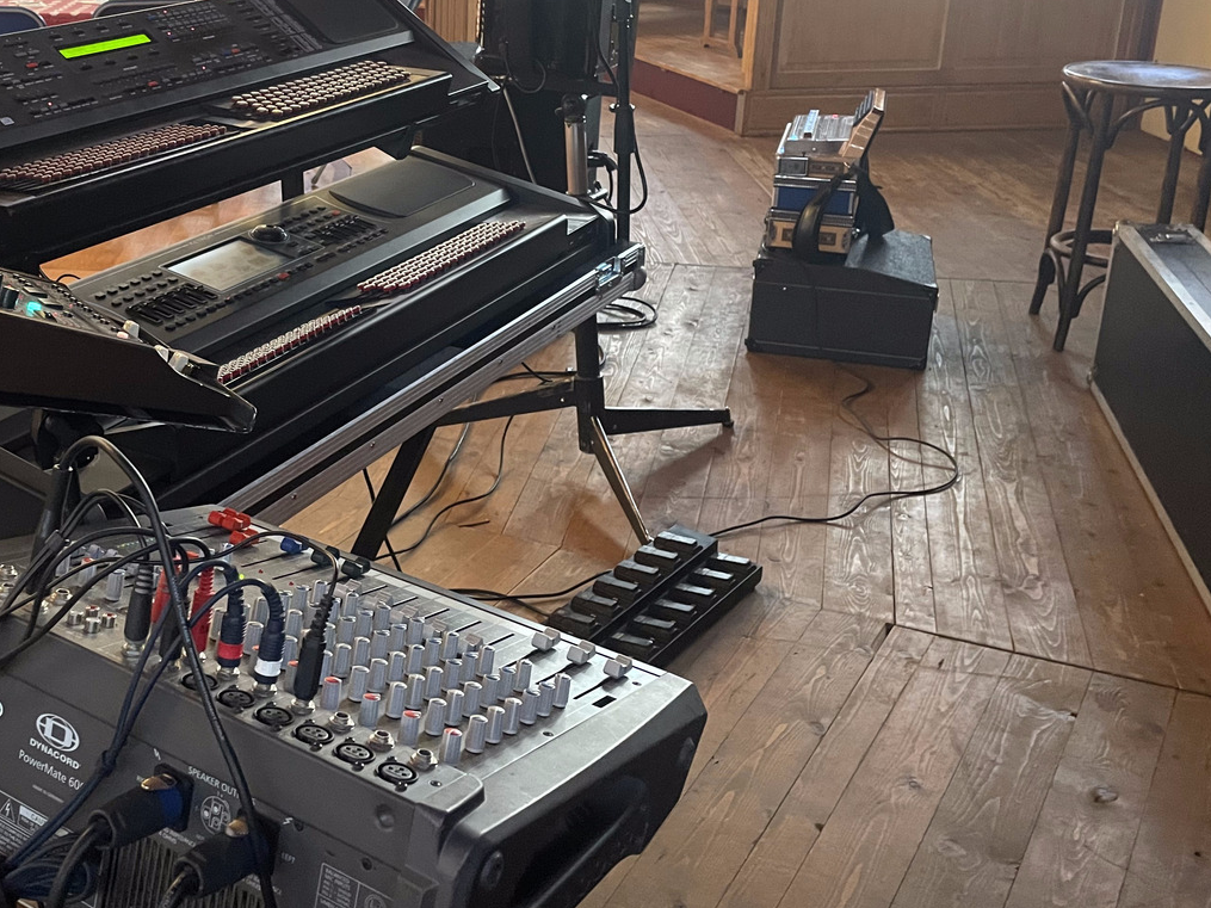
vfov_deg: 34.9
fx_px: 1434
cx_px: 356
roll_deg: +1.5
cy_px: 320
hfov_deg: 44.7
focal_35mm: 41
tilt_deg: -19.2
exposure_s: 1/50
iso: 500
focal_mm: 4.2
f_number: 1.6
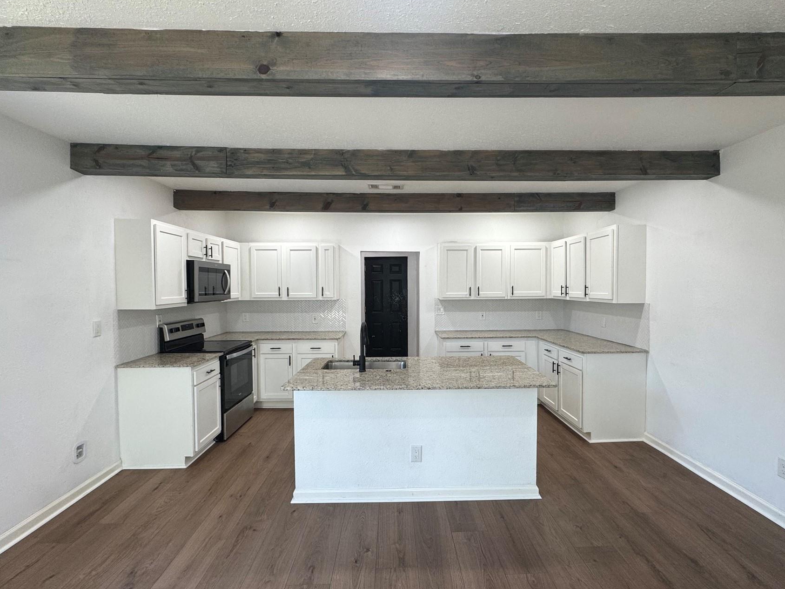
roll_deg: -0.3
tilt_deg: -1.5
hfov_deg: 91.0
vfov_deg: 74.7
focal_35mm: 17
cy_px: 298
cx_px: 402
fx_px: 385
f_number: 2.2
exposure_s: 1/120
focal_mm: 2.22
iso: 160
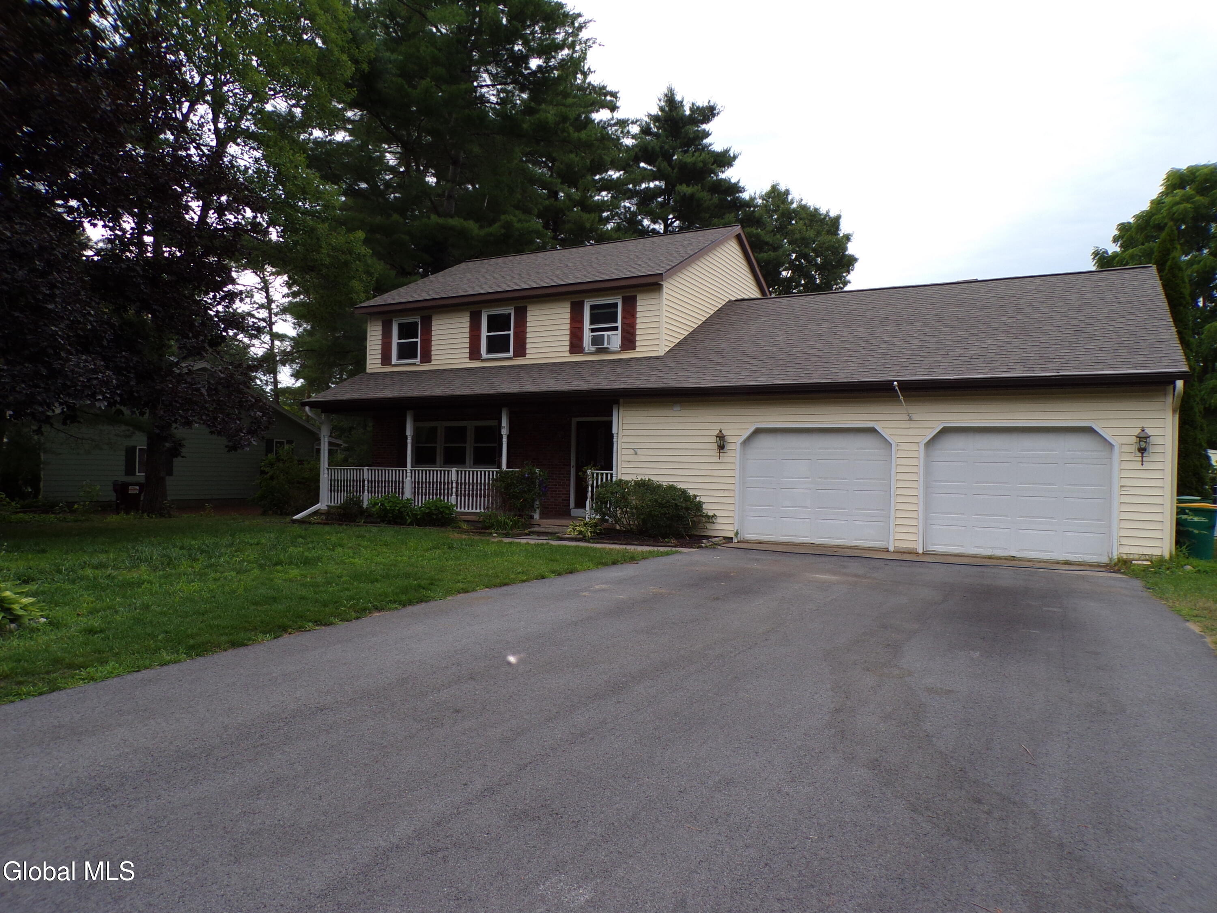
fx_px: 844
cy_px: 456
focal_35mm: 24
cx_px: 608
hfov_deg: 71.6
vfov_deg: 56.8
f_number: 4.3
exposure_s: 1/75
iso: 80
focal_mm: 4.3
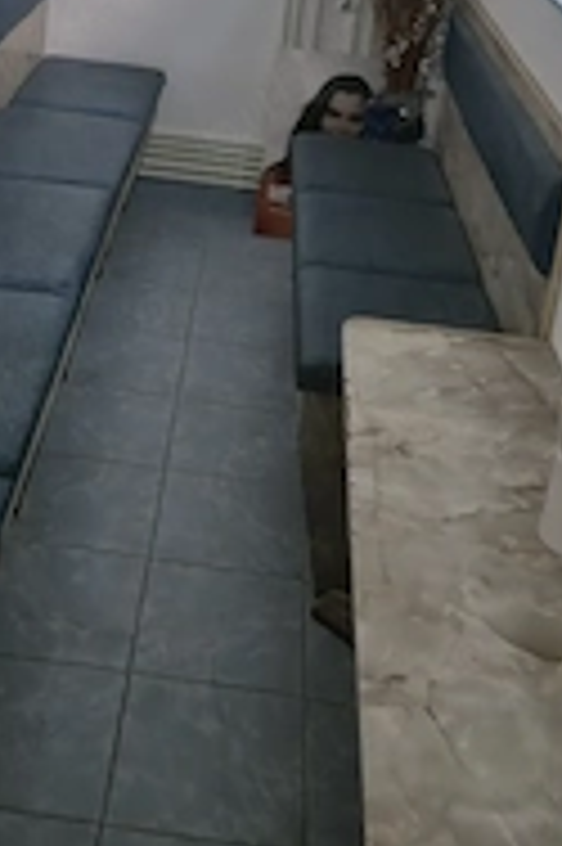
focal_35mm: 51
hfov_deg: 26.3
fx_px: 1196
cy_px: 126
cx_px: 184
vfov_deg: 37.0
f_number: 1.8
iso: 500
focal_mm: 5.4
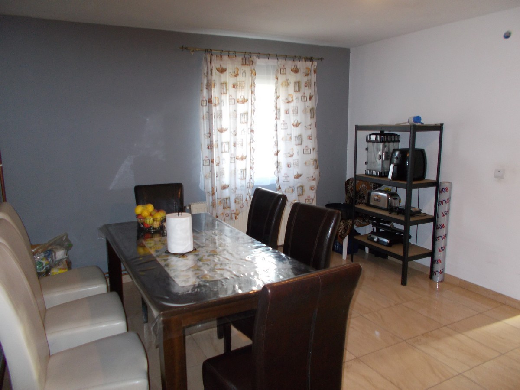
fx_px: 391
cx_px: 260
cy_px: 195
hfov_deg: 67.3
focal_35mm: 26
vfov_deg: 53.1
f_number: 3.2
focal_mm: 4.6
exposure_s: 1/25
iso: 220
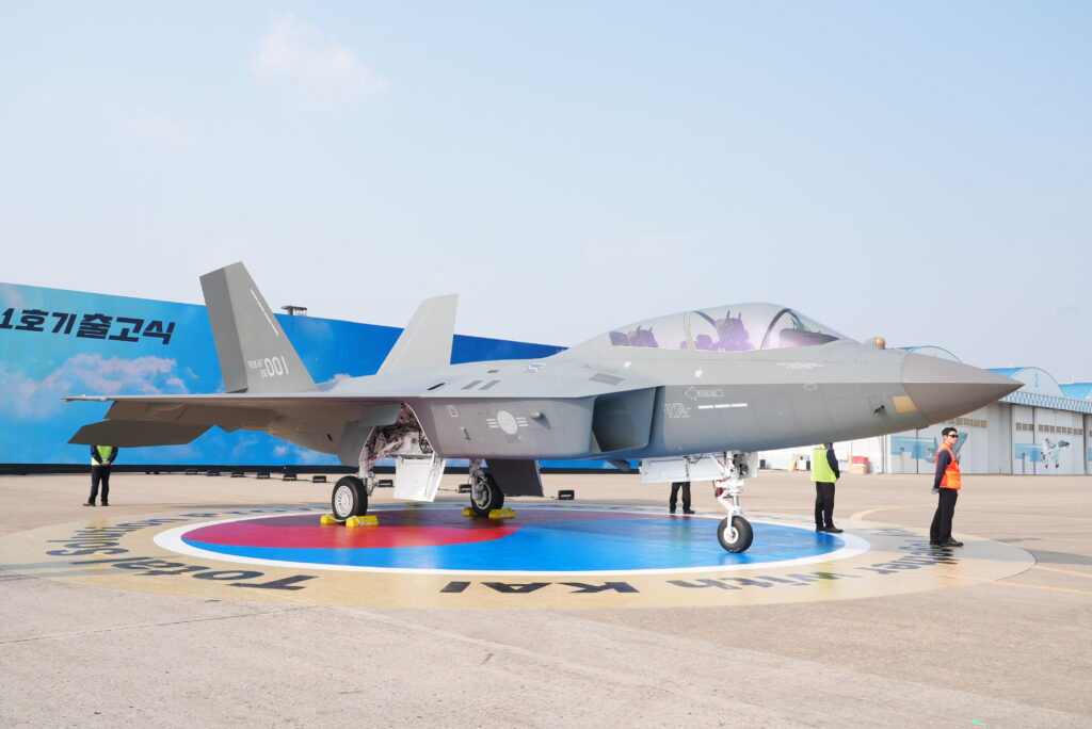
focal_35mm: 31
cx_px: 546
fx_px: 941
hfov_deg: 60.3
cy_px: 364
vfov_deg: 42.4
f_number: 11
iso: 80
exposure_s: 1/60
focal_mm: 31
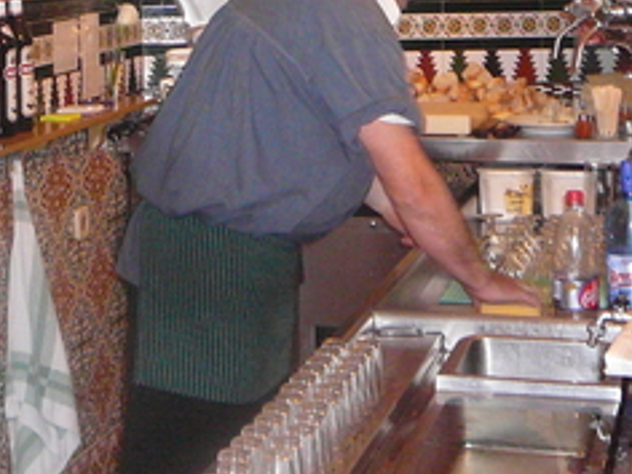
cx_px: 112
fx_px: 1625
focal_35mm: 89
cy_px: 32
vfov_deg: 16.3
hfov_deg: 21.7
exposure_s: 1/30
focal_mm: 5.2
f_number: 2.8
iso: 320
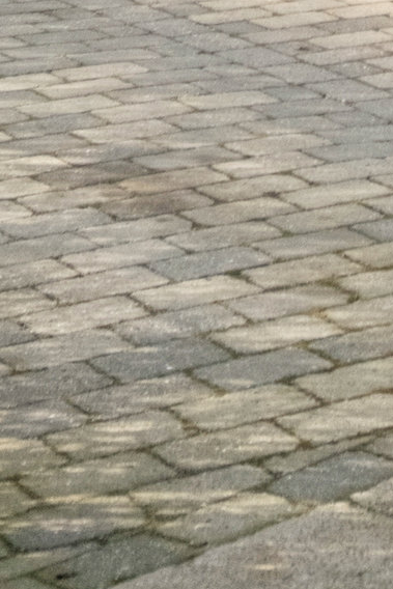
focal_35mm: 190
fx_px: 3109
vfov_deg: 10.0
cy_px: -611
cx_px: 713
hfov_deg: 7.0
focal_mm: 24
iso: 800
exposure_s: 1/400
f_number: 8
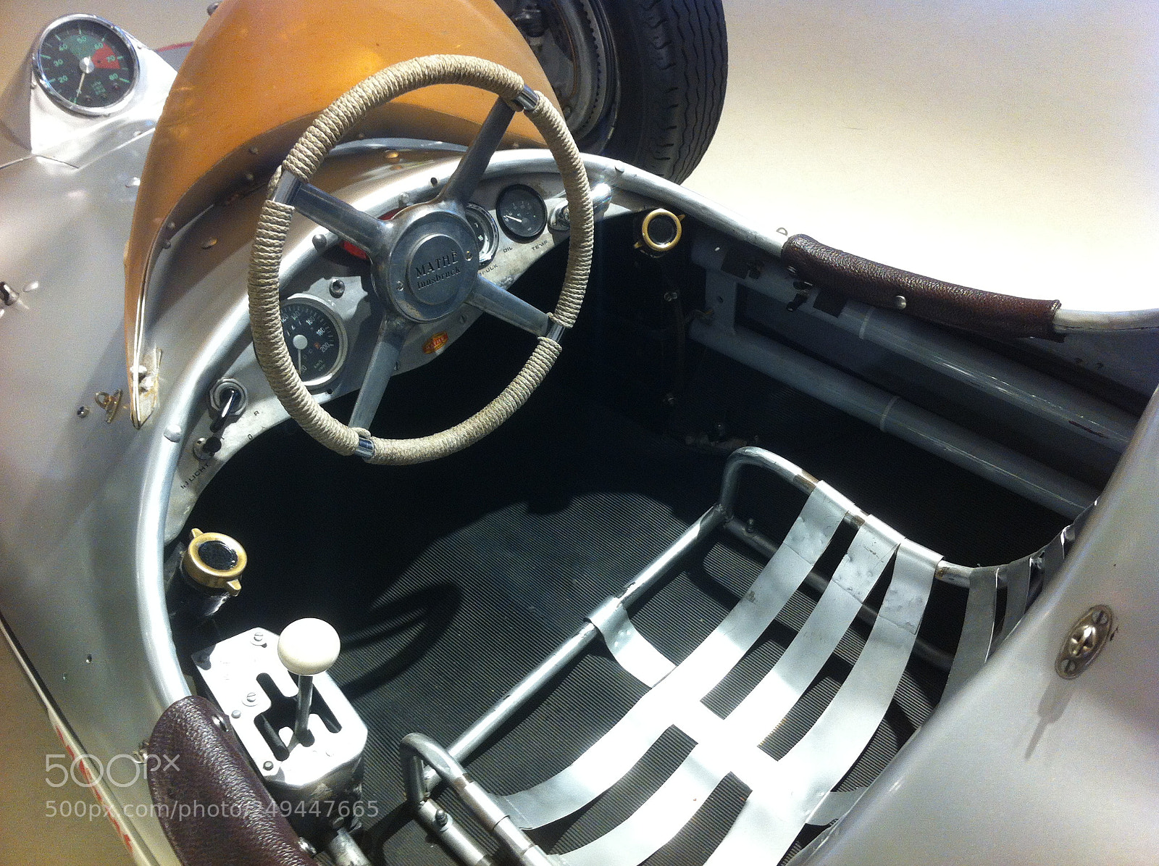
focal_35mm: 35
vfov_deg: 40.6
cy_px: 433
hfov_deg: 52.7
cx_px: 580
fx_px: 1170
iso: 125
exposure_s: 1/17
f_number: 2.8
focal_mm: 3.85
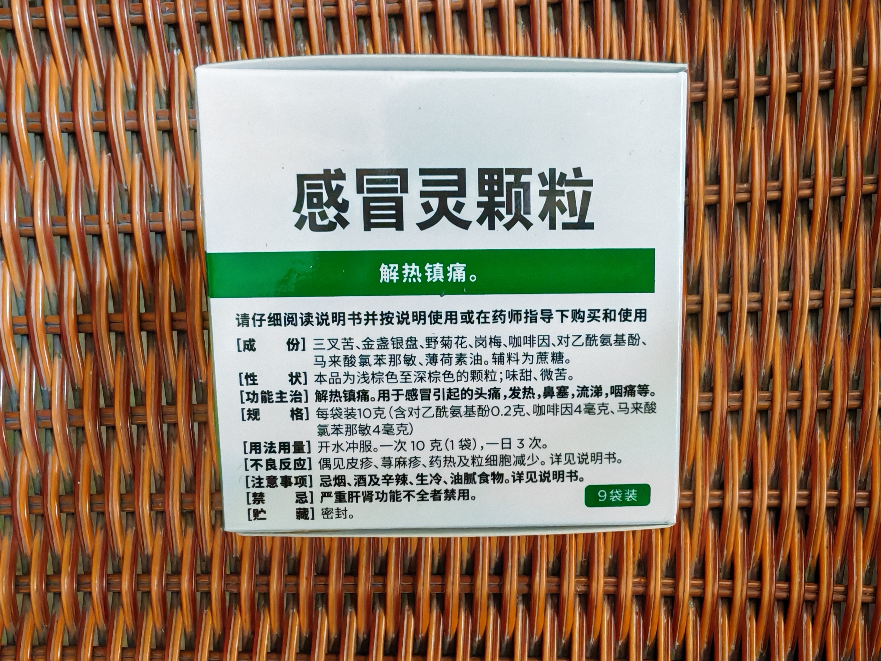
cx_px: 440
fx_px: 662
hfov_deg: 67.3
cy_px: 330
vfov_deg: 53.1
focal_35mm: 26
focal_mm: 1.96
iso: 320
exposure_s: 1/50
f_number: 2.2
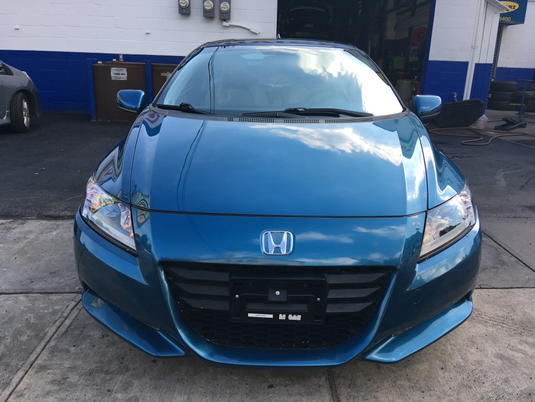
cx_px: 268
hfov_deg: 61.7
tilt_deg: -14.8
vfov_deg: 48.2
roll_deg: -1.5
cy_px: 201
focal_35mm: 29
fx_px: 448
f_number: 2.2
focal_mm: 4.15
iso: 25
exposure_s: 1/326
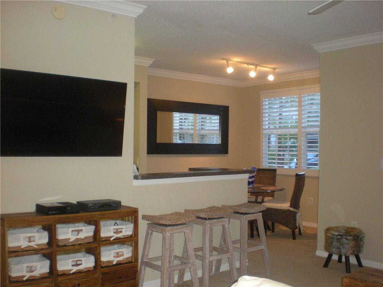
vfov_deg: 37.7
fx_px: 420
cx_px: 192
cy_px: 144
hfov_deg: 49.0
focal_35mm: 38
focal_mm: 6.3
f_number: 3.1
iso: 377
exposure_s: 1/60
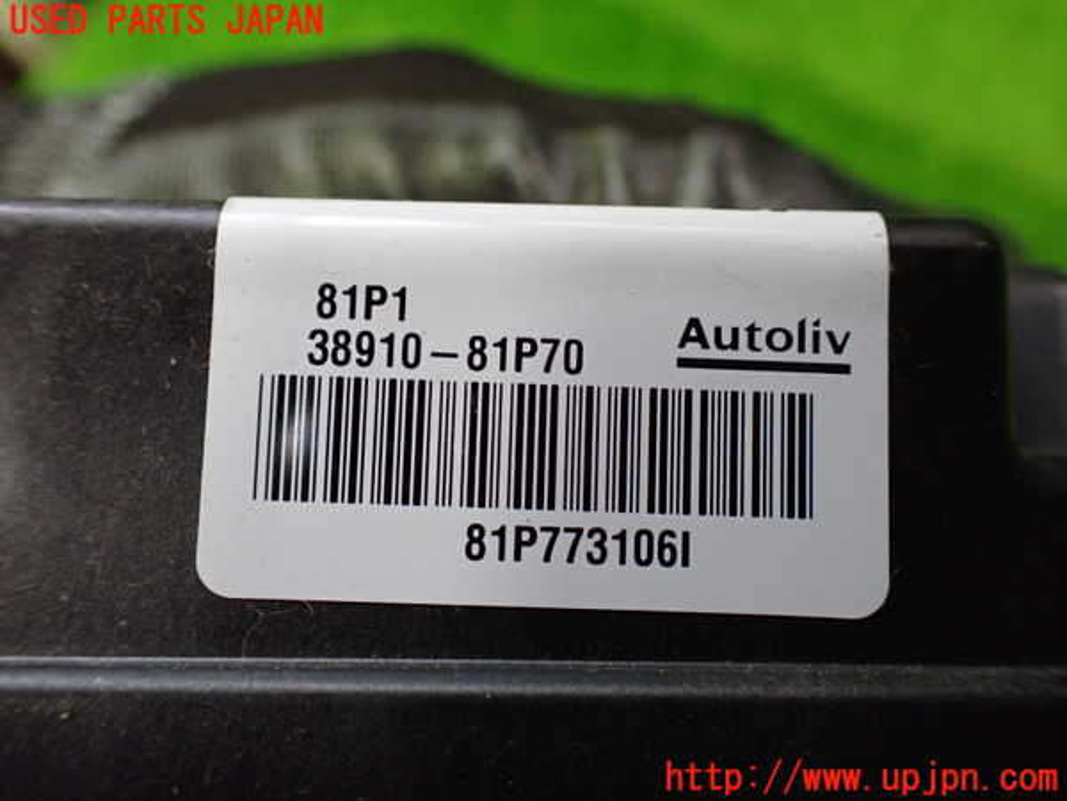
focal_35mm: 30
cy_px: 400
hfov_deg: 60.0
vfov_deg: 46.8
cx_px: 534
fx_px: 925
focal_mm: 5.4
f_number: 2.3
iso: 800
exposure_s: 1/50
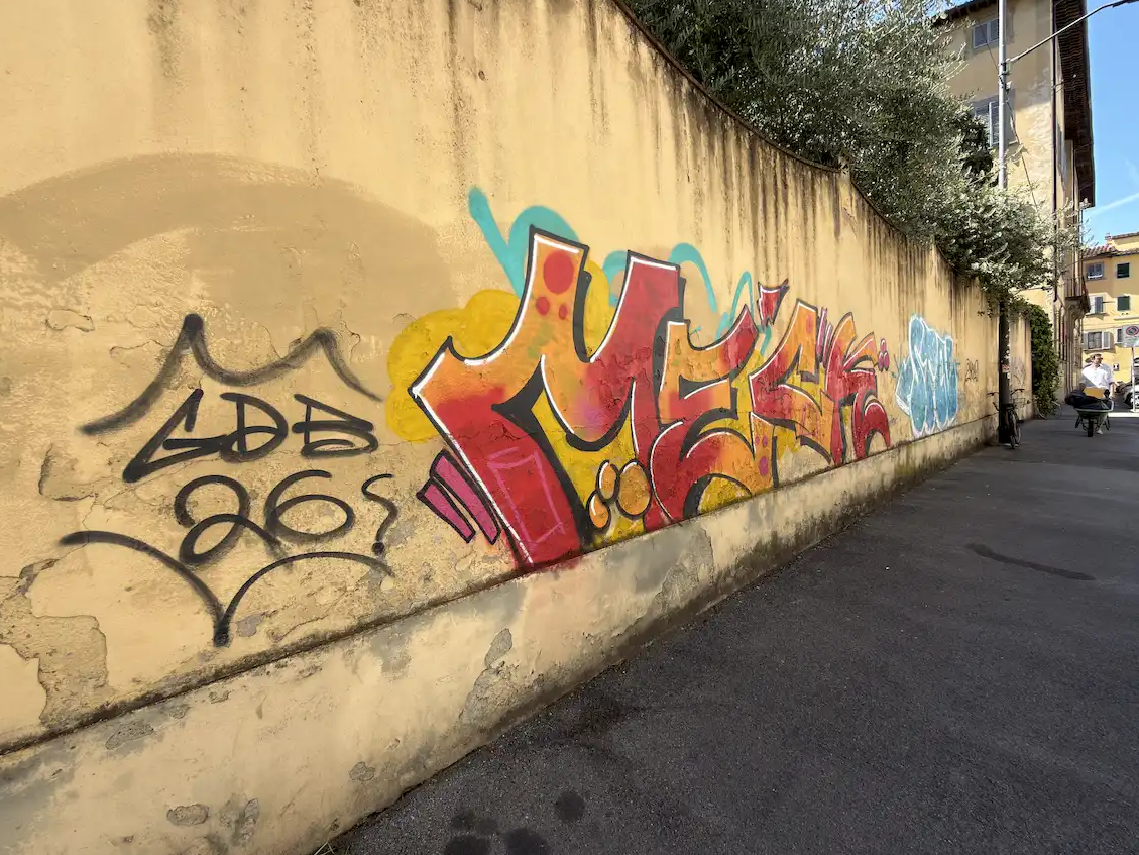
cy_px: 416
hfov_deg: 91.0
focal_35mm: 17
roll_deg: +0.8
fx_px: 559
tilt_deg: +0.9
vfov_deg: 74.7
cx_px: 566
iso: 16
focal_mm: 2.22
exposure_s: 1/279
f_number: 2.2
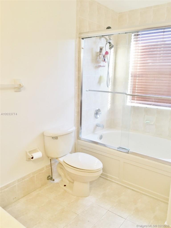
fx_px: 191
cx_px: 86
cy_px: 114
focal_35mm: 29
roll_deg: -1.4
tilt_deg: -11.2
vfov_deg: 61.7
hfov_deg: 48.2
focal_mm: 4.15
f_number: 2.2
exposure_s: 1/30
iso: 80
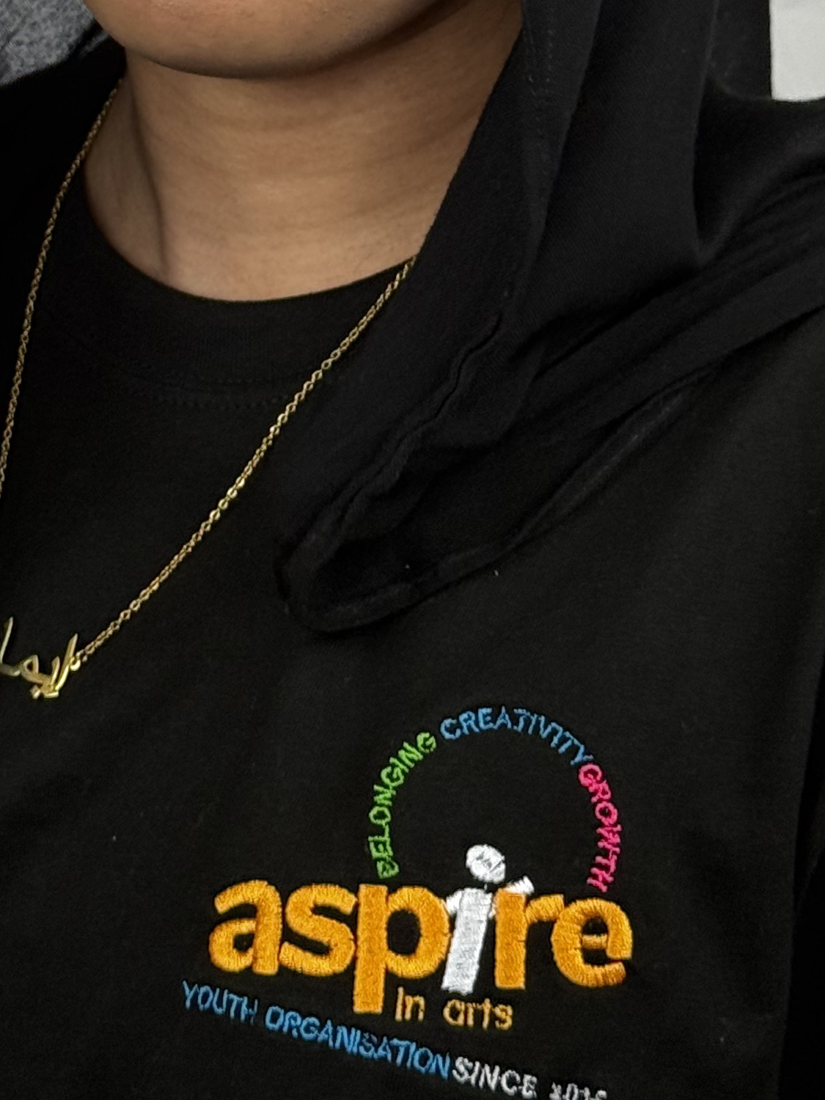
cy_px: -206
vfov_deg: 14.8
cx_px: 333
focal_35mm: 129
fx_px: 4099
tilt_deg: -4.0
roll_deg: -0.8
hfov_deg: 11.5
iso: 64
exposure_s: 1/50
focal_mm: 6.76
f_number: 1.78
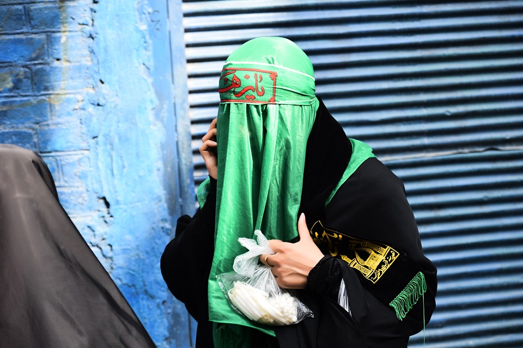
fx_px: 1525
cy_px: 174
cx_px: 262
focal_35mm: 105
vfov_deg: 13.0
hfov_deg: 19.5
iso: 400
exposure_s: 1/640
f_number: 4.2
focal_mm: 70
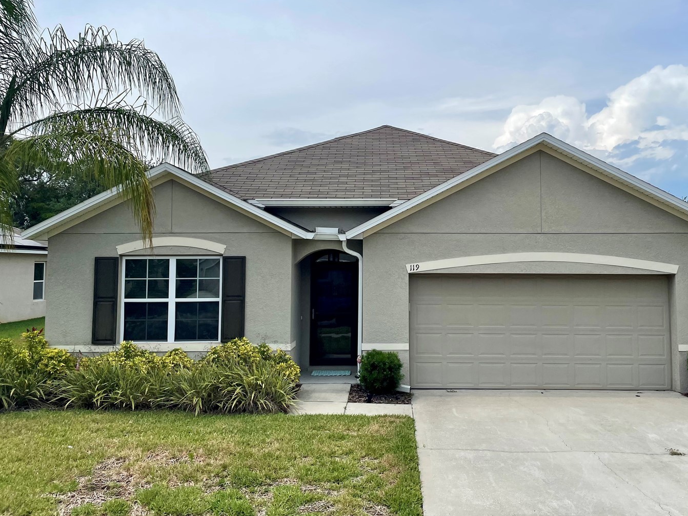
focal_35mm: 31
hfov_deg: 58.1
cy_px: 232
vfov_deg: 45.4
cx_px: 394
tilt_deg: +4.1
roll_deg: +0.4
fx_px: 616
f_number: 1.6
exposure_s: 1/6494
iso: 32
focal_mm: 4.2
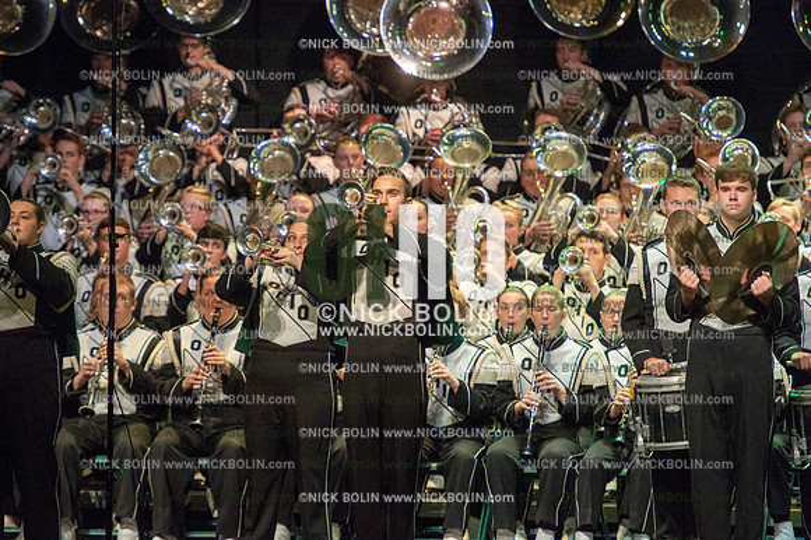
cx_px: 406
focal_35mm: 270
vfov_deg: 5.1
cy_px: 270
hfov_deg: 7.6
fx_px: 6079
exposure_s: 1/400
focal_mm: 270
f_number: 5.6
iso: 8000
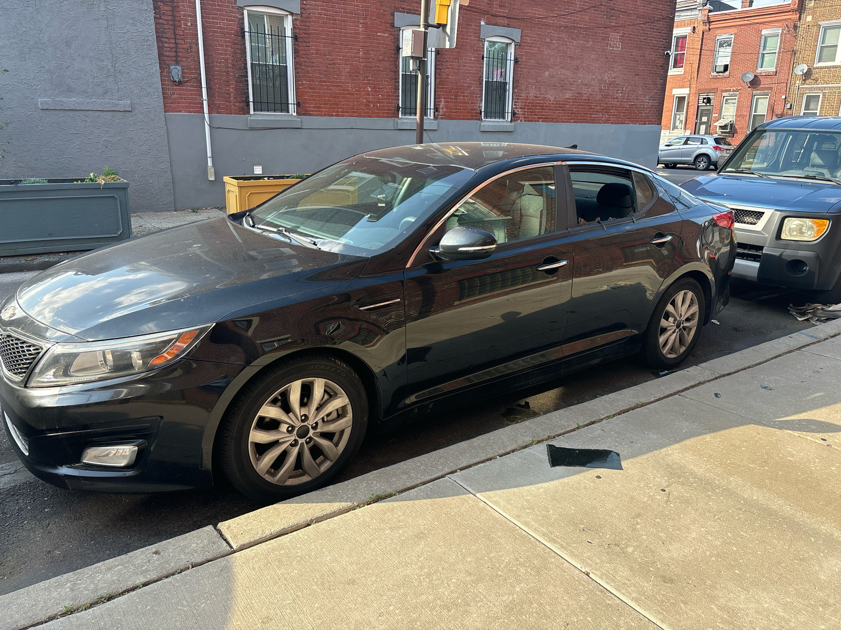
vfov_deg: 53.1
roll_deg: -0.9
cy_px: 315
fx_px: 632
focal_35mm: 26
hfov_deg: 67.3
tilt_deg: -16.6
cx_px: 420
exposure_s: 1/437
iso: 50
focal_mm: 5.96
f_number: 1.6
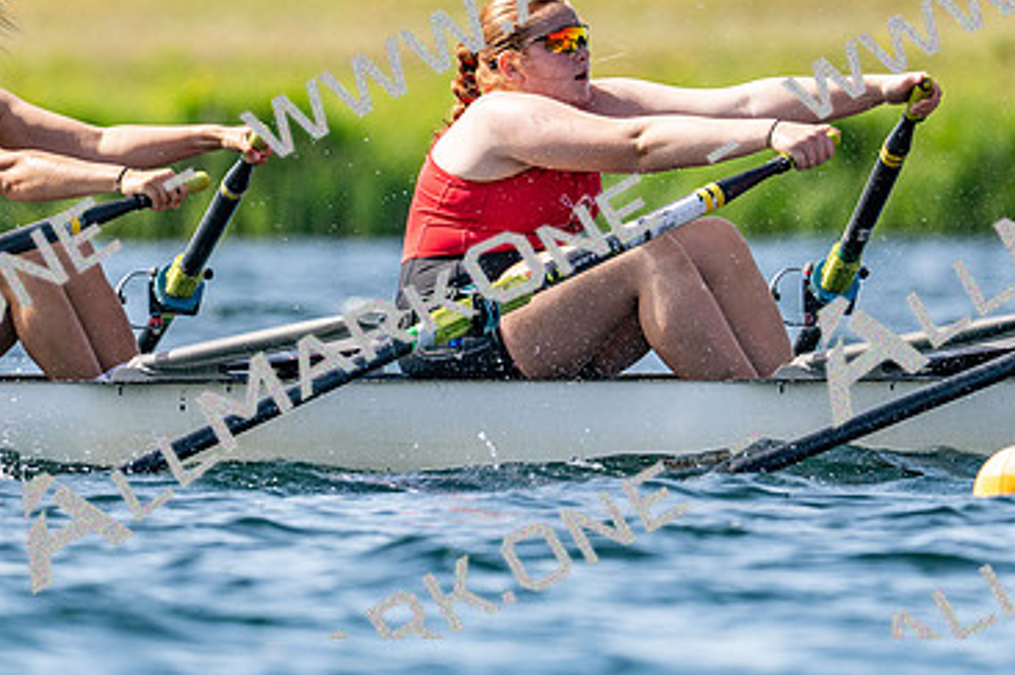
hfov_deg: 2.2
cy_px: 166
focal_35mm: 949
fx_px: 26732
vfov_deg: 1.4
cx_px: 581
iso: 250
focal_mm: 400
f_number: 4.5
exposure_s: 1/2500
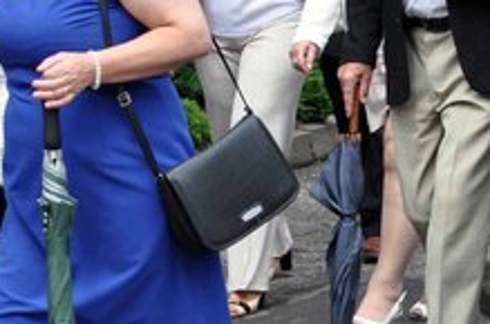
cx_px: 414
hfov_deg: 8.9
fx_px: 3151
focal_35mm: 232
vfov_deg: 5.9
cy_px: 34
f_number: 8
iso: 200
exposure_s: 1/250
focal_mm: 52
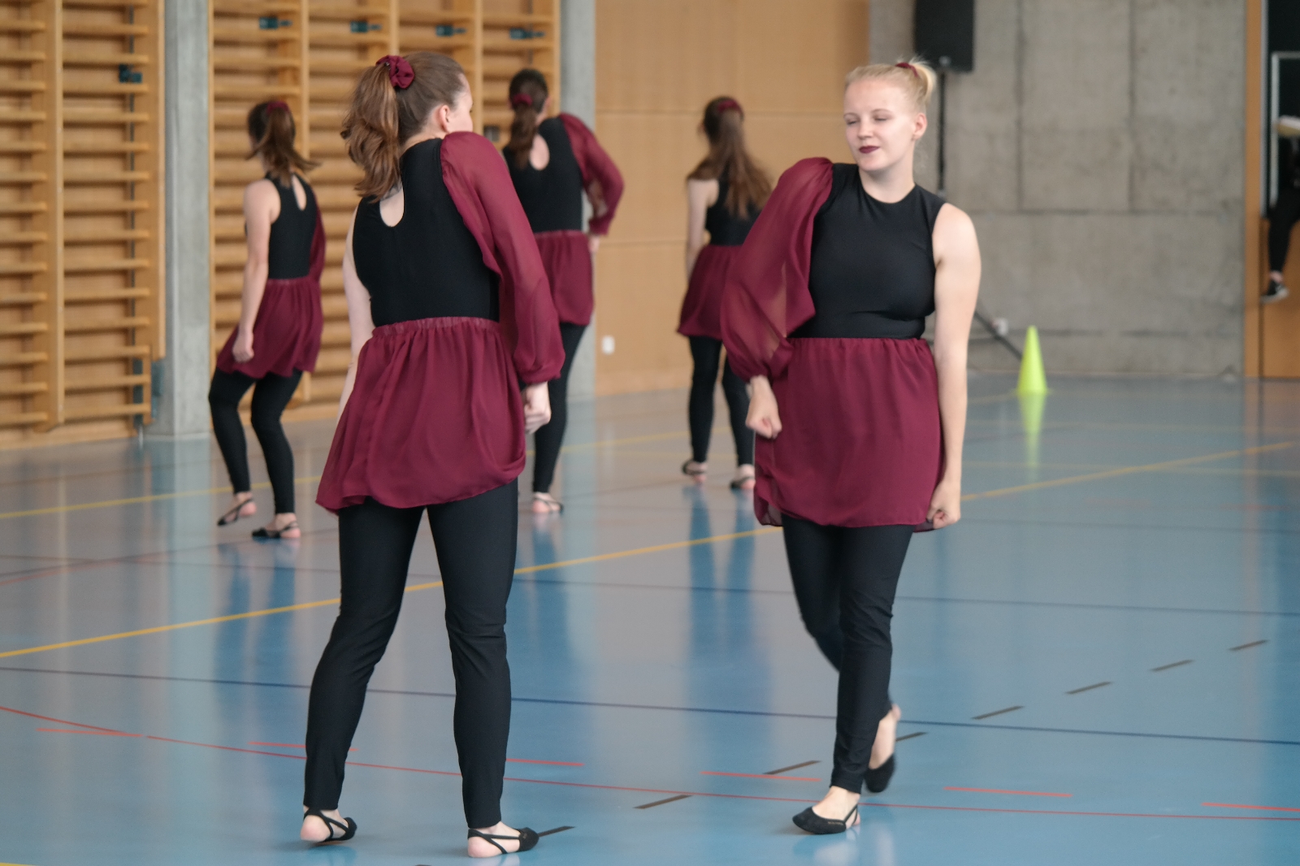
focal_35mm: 126
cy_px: 433
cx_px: 650
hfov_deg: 16.3
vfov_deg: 10.9
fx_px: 4549
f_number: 4.5
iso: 400
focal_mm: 82
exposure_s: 1/125
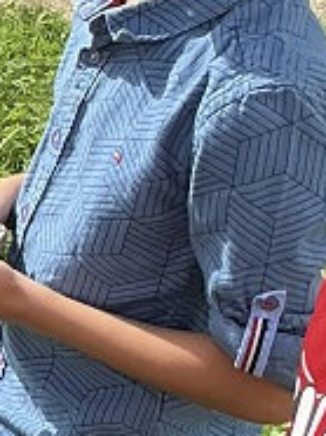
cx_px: -253
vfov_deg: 17.1
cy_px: -223
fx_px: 1309
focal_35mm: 104
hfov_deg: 12.9
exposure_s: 1/792
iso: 25
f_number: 1.8
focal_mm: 3
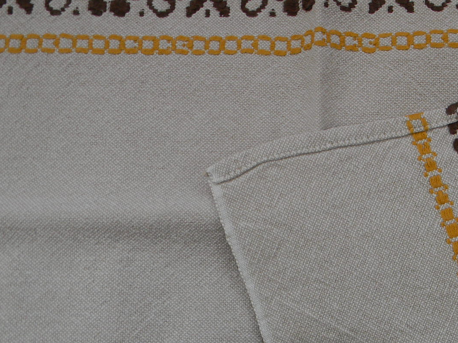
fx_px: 714
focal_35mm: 54
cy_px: 233
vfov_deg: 26.8
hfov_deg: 33.9
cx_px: 398
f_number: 3.5
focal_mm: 5
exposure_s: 1/150
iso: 80
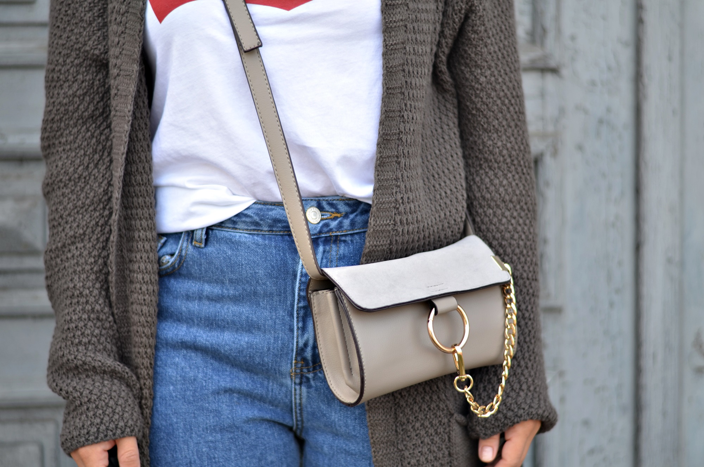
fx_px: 1464
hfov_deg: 27.0
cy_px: 234
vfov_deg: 18.1
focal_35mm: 75
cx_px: 352
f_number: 1.8
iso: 100
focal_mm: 50
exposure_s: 1/500
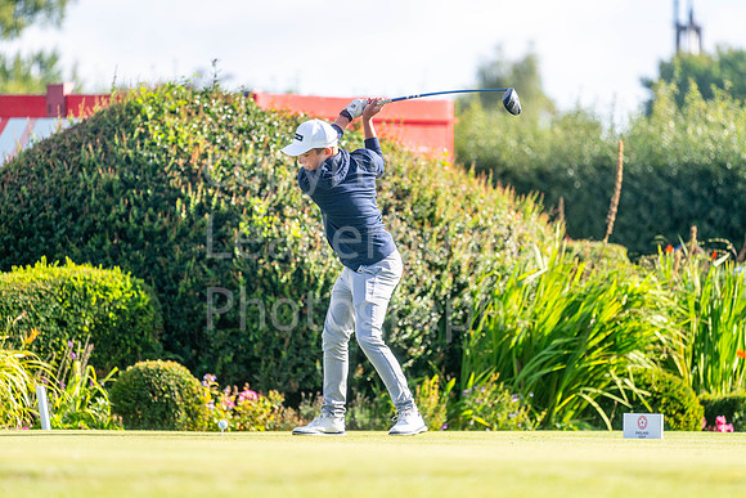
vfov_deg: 4.6
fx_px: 6218
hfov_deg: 6.9
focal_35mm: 300
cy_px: 249
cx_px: 373
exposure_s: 1/2500
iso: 320
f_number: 4
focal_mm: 300
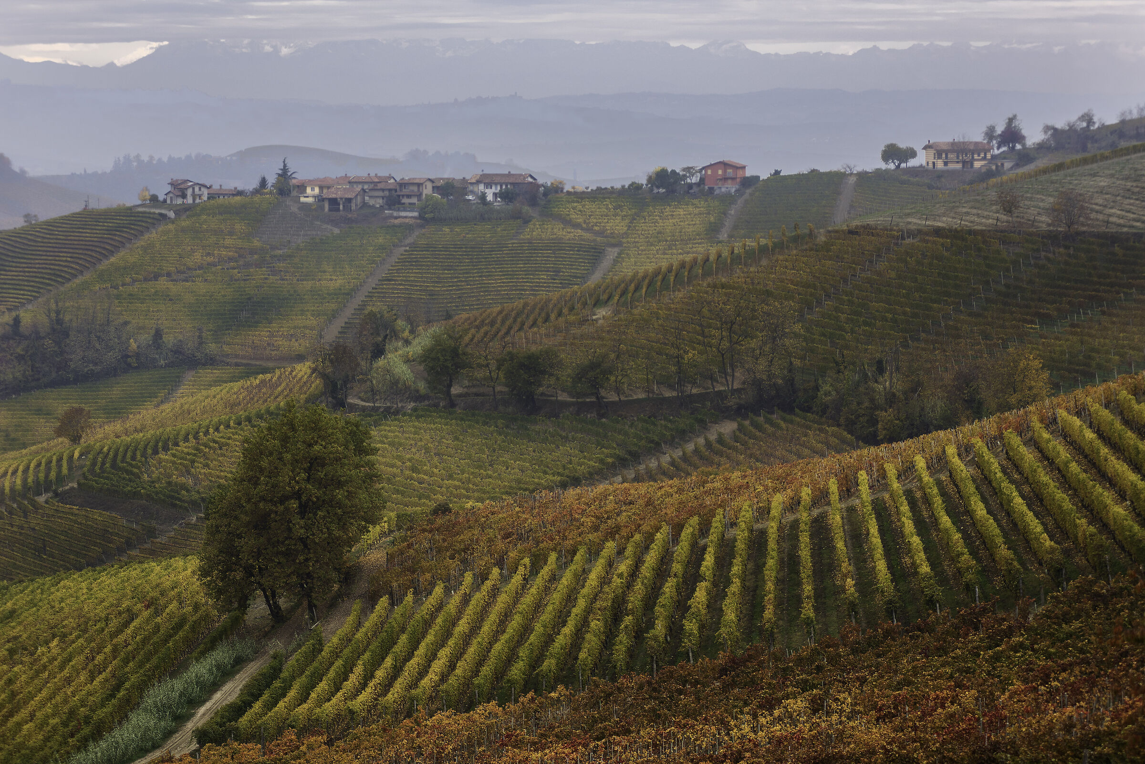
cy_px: 382
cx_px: 572
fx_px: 2545
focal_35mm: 80
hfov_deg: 25.4
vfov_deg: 17.1
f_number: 4
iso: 200
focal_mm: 80
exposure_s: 1/250
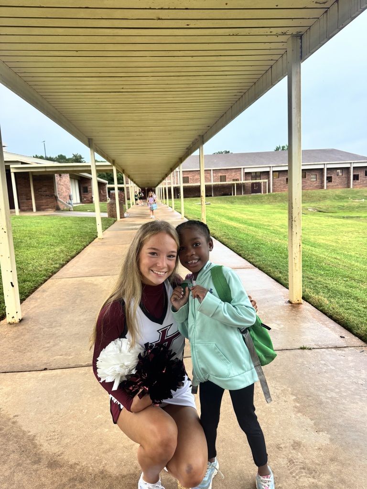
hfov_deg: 56.8
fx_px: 339
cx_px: 184
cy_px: 244
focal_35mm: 24
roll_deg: +2.7
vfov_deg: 71.6
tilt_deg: -9.2
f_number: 1.78
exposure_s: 1/121
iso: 160
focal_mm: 6.76
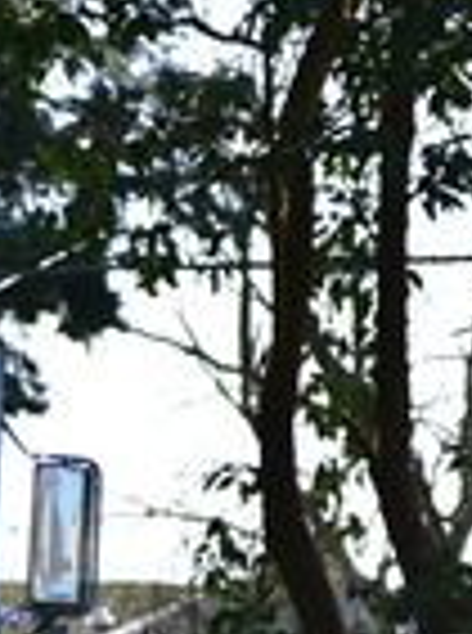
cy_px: 1151
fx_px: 6995
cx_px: -935
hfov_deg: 3.8
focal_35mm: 383
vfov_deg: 5.1
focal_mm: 70
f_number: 2.8
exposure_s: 1/2500
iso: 640
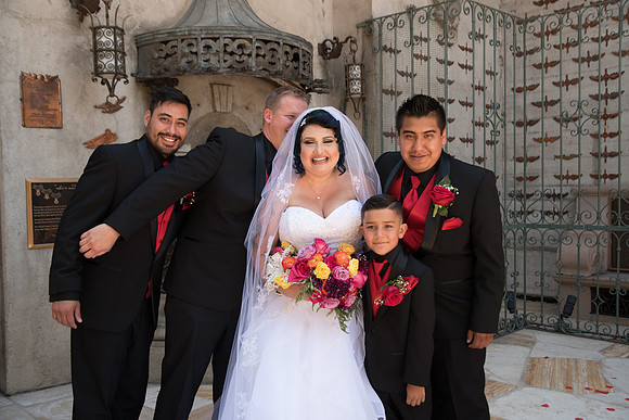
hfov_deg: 53.1
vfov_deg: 36.9
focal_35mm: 36
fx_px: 629
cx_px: 314
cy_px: 210
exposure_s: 1/100
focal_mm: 36
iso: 100
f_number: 4.5
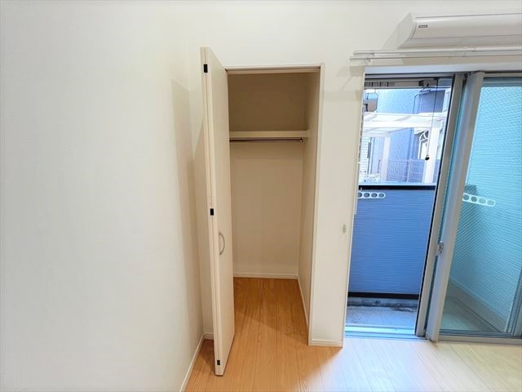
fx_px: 196
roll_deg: -0.3
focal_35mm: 13
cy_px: 196
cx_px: 261
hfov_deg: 106.2
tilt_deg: -11.0
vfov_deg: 89.9
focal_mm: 1.57
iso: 400
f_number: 1.8
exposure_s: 1/60
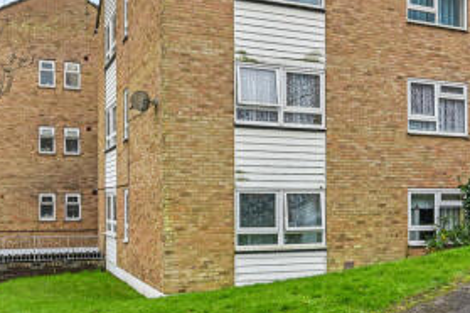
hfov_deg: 47.4
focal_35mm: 41
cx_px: 256
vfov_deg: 32.0
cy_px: 78
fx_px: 535
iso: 400
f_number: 7.1
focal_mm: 24
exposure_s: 1/160
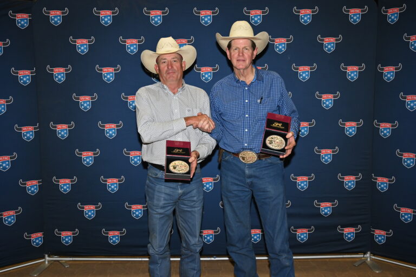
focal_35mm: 34
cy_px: 138
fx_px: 393
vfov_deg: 38.8
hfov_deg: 55.8
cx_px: 208
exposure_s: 1/200
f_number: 6.3
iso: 1000
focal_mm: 34
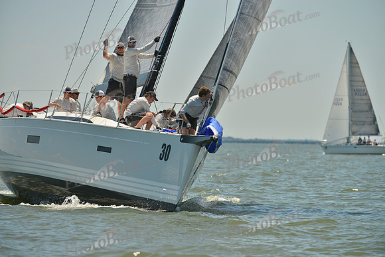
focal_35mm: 250
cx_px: 192
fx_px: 2674
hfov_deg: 8.2
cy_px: 128
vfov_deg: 5.5
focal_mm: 250
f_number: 5.6
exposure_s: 1/1600
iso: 200
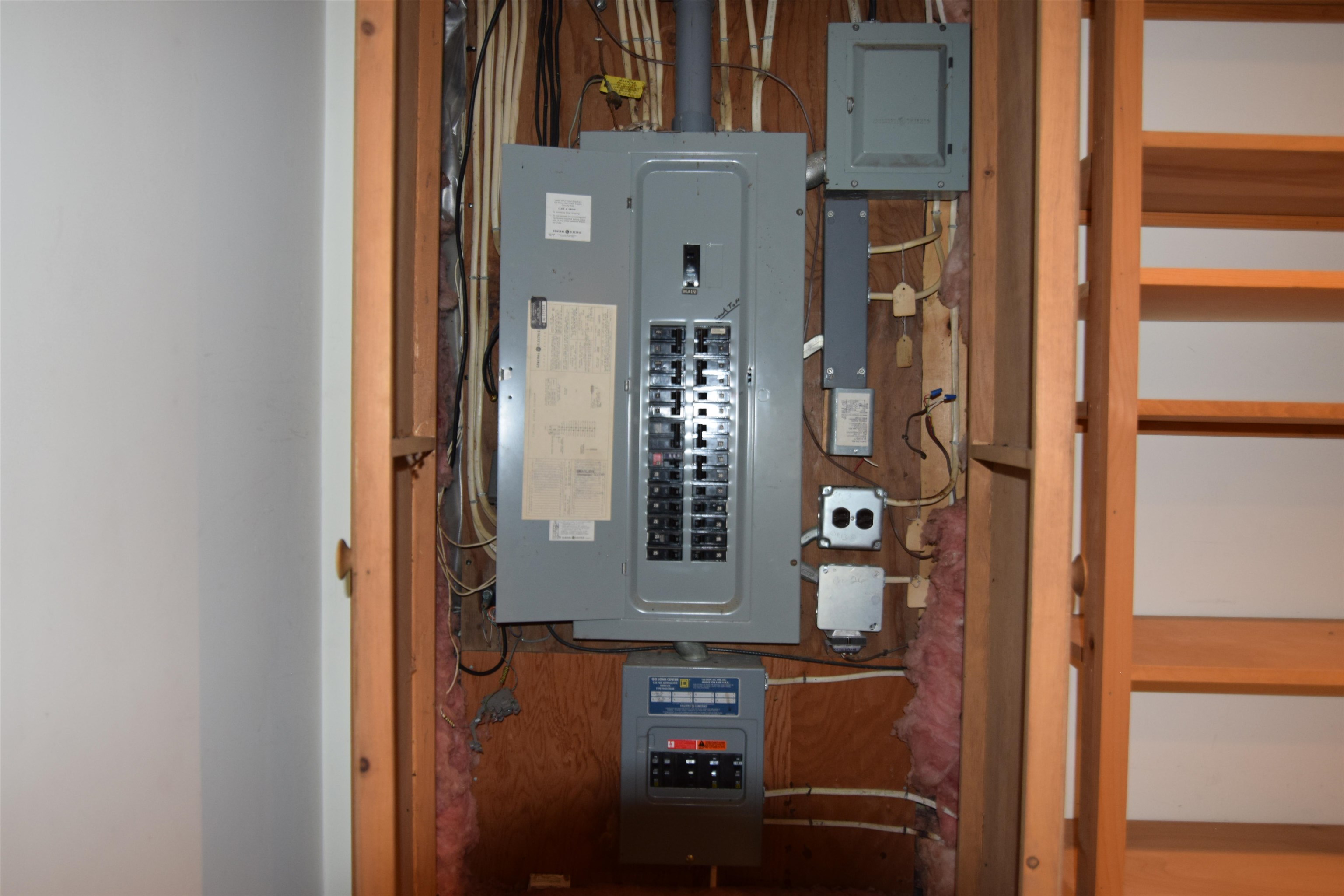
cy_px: 448
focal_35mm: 22
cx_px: 672
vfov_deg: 56.1
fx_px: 840
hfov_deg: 77.3
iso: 720
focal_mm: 15
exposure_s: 1/60
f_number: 2.8
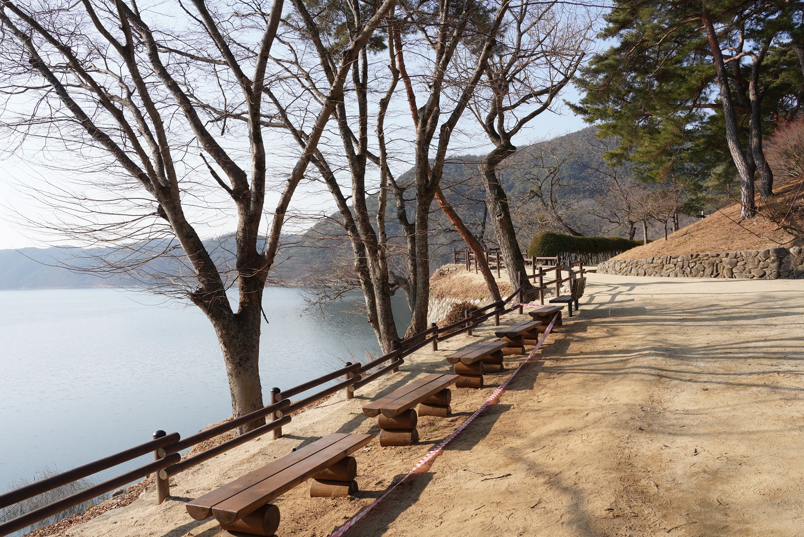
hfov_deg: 61.9
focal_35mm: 30
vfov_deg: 43.6
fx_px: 670
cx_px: 402
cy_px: 268
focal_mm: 30
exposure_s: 1/100
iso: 160
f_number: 13
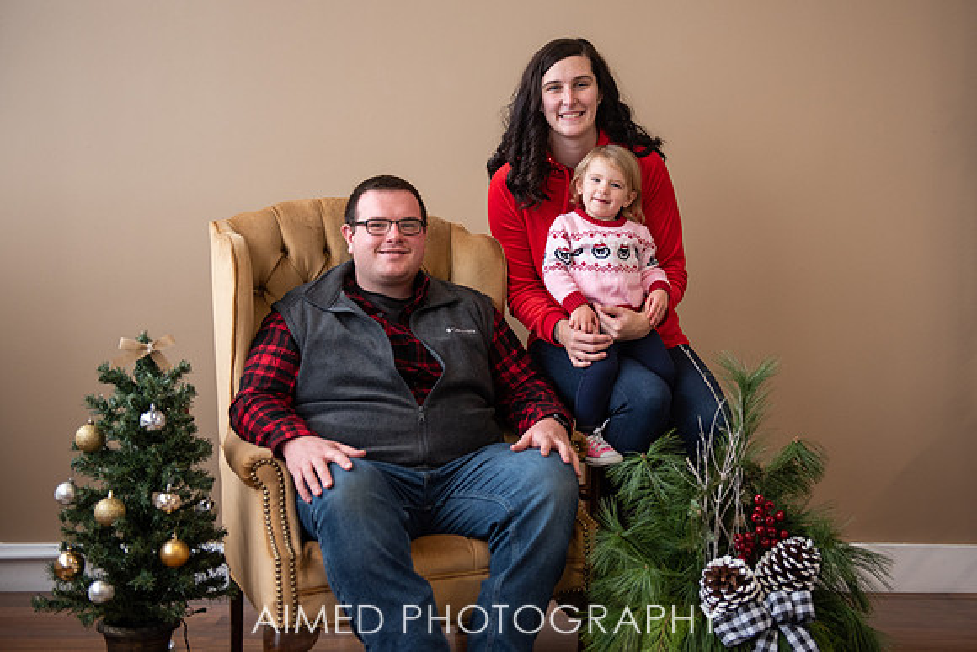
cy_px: 307
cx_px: 565
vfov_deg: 25.7
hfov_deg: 37.6
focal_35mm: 53
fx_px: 1430
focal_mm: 45
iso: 500
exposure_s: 1/200
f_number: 2.8
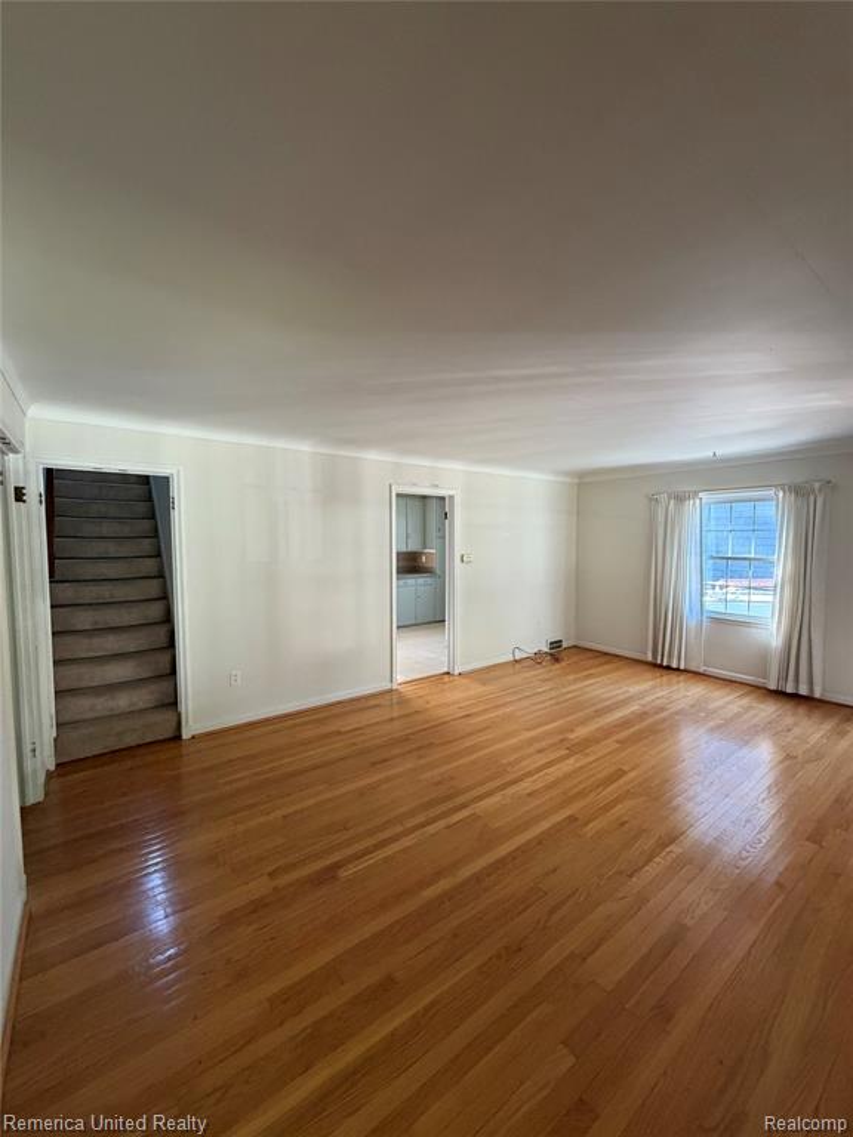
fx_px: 460
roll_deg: +0.0
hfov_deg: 85.7
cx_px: 426
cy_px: 568
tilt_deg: -2.6
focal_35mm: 14
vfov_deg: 102.1
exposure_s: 1/60
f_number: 2.2
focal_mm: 2.22
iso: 400
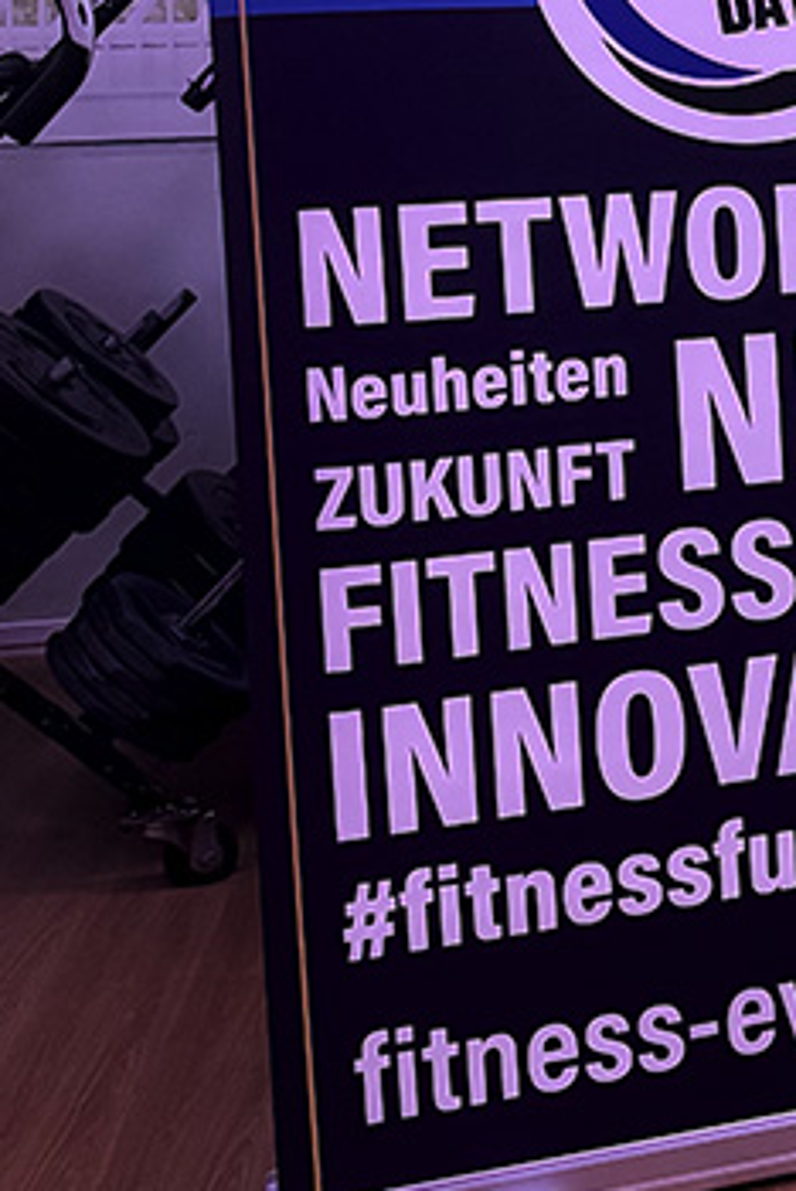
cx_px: 1347
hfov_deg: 15.8
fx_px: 2516
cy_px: 209
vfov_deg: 26.1
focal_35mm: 76
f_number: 1.78
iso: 800
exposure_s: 1/60
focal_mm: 6.76
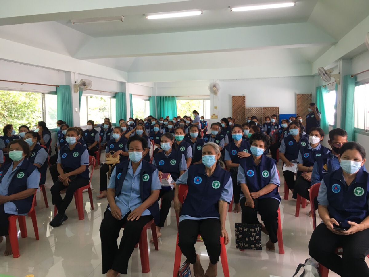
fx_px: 309
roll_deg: +0.8
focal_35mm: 29
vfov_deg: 48.2
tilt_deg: -3.4
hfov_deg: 61.7
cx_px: 184
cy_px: 138
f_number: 2.2
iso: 25
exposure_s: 1/33
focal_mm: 4.15
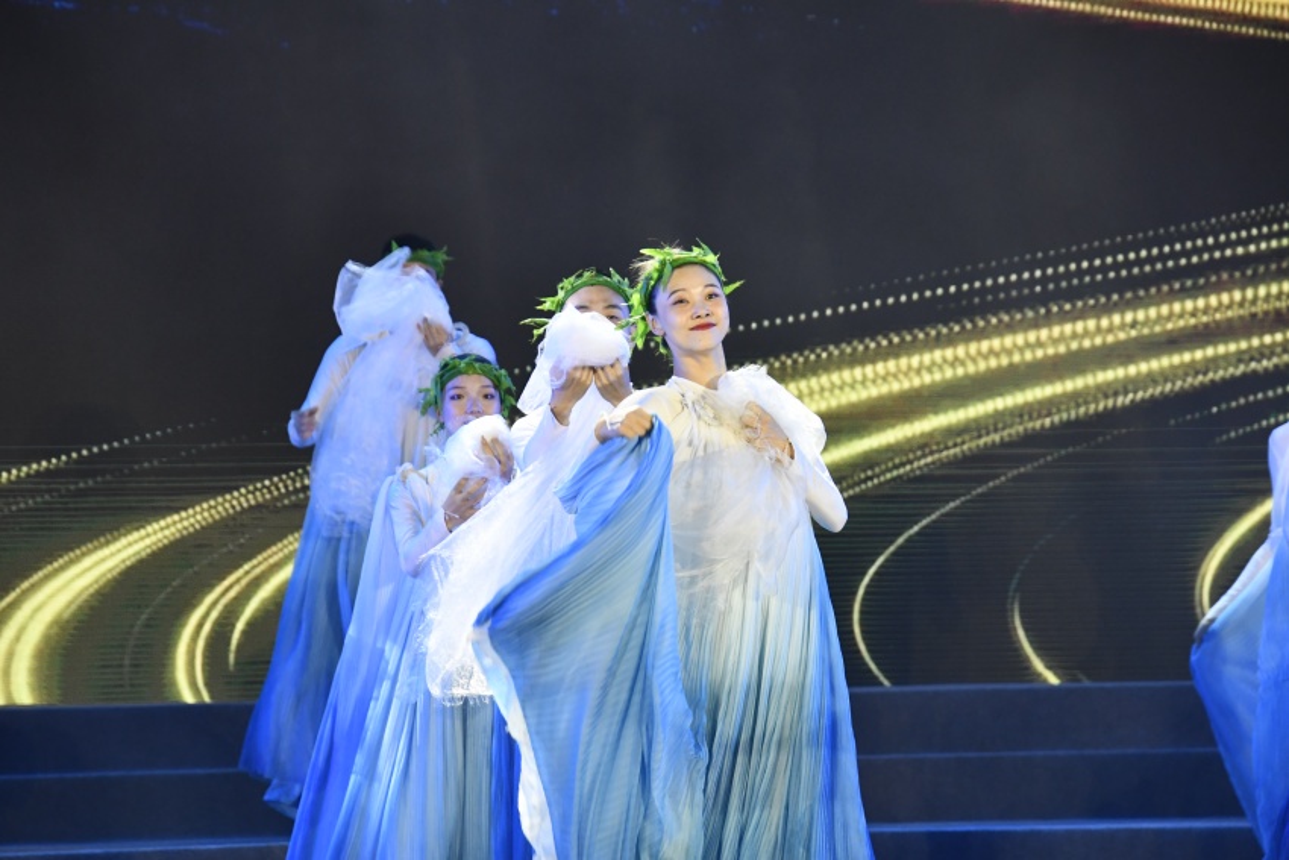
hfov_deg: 8.1
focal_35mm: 255
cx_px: 644
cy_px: 430
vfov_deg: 5.4
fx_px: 9131
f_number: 5.6
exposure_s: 1/500
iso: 2000
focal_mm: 170
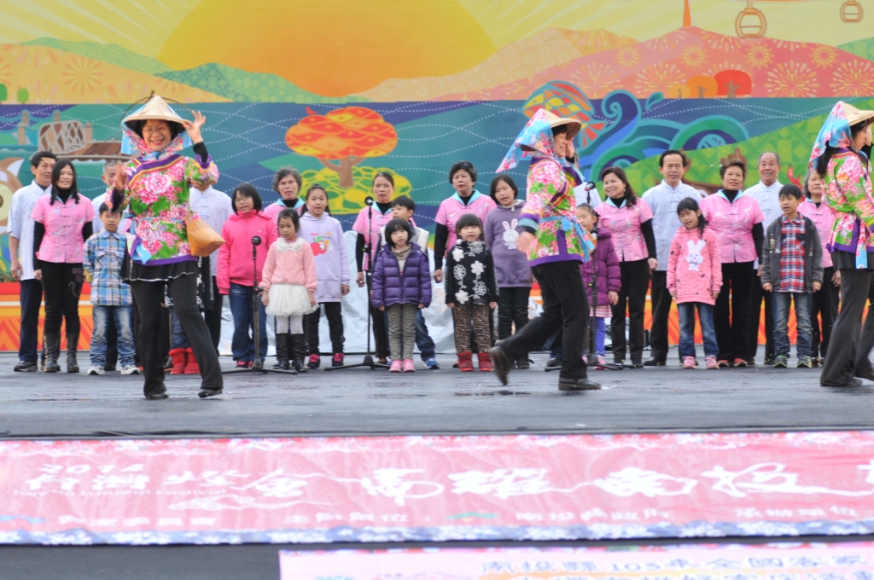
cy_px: 290
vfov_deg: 11.4
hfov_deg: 17.1
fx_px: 2910
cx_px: 437
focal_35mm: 120
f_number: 4
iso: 250
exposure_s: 1/100
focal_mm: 80
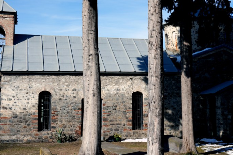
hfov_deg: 36.9
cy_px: 51
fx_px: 349
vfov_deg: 24.9
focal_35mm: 54
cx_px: 112
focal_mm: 36
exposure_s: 1/200
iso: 160
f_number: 13
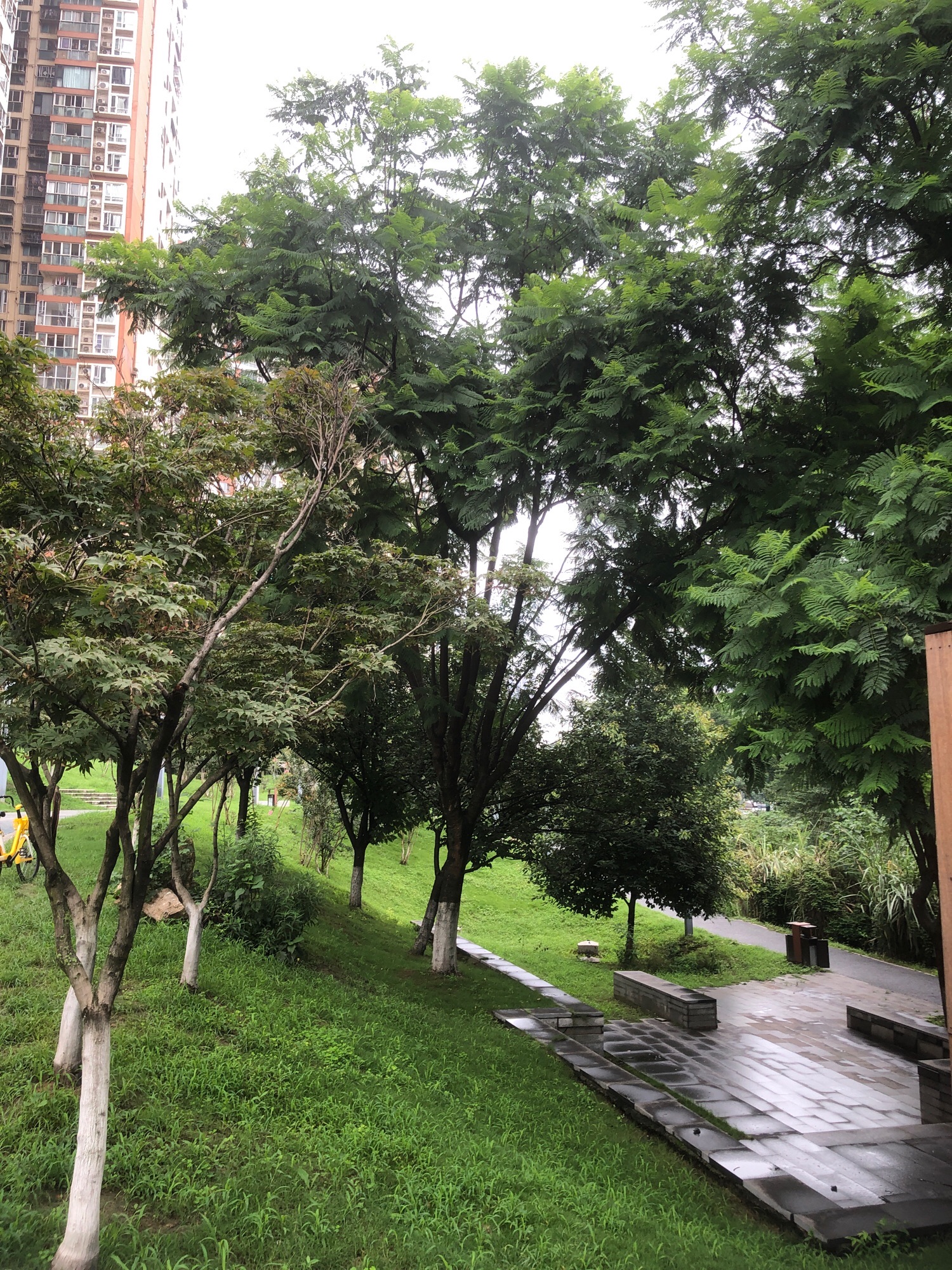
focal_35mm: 28
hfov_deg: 49.7
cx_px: 476
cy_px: 635
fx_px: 1027
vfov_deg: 63.4
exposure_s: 1/264
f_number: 1.8
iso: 20
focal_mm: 4
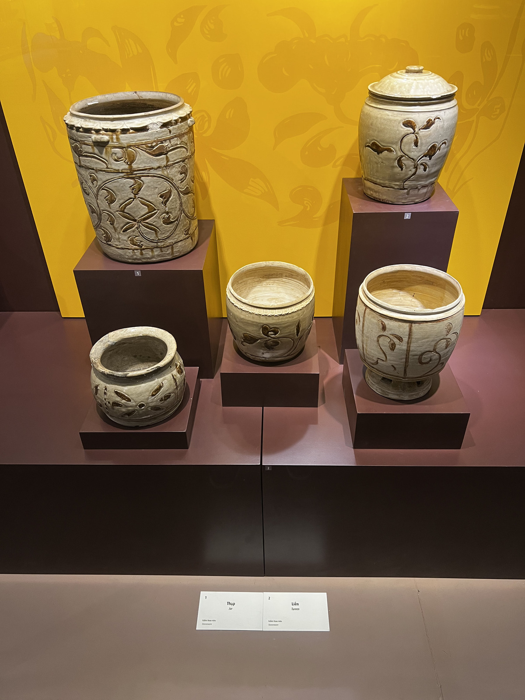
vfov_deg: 67.3
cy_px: 350
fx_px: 526
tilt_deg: -35.5
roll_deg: +0.9
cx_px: 262
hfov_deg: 53.1
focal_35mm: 26
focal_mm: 5.7
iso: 125
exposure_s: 1/50
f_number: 1.5
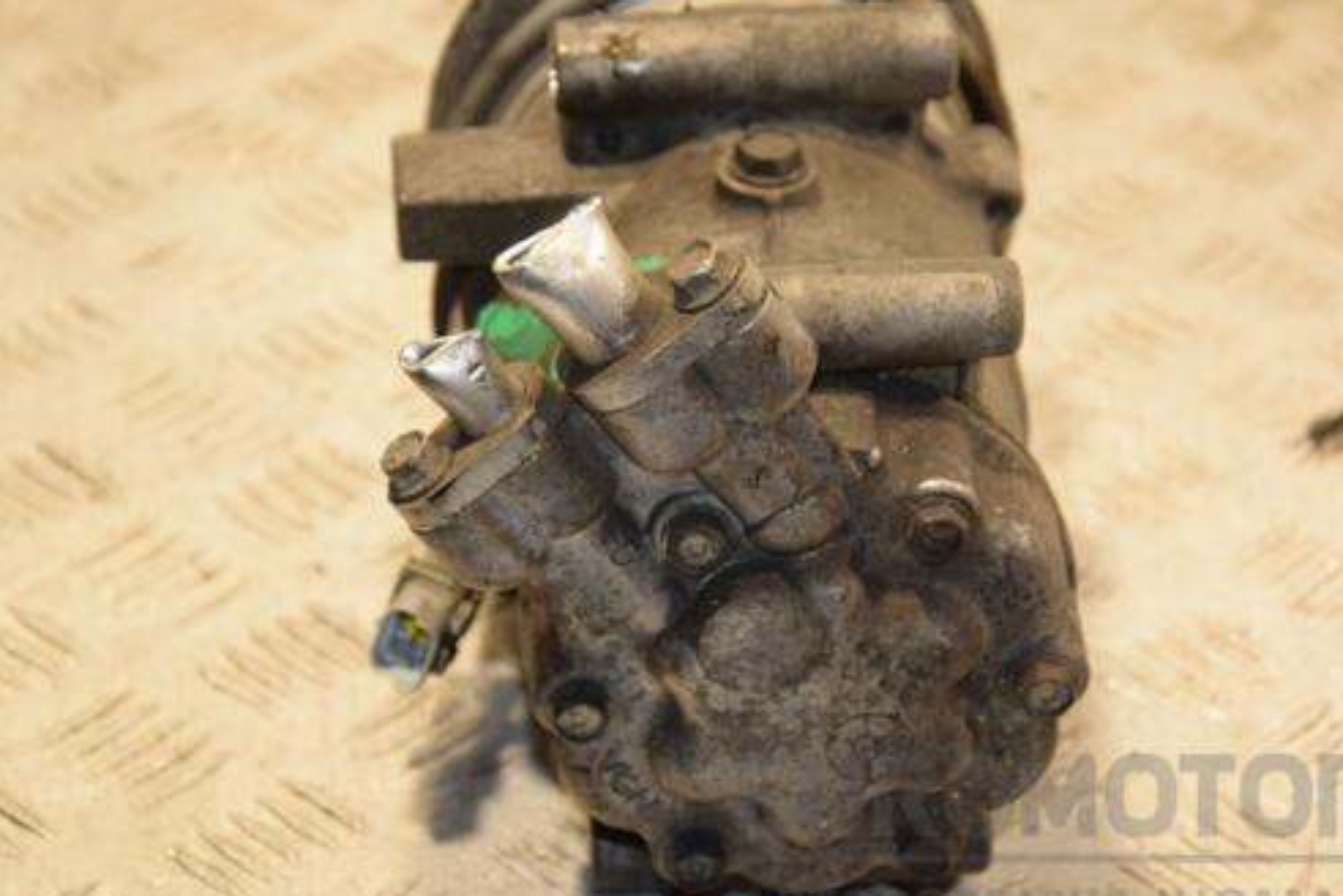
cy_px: 432
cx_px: 685
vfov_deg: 10.7
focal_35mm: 128
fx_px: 4775
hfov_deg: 16.0
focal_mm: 70
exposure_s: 1/160
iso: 800
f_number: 5.3
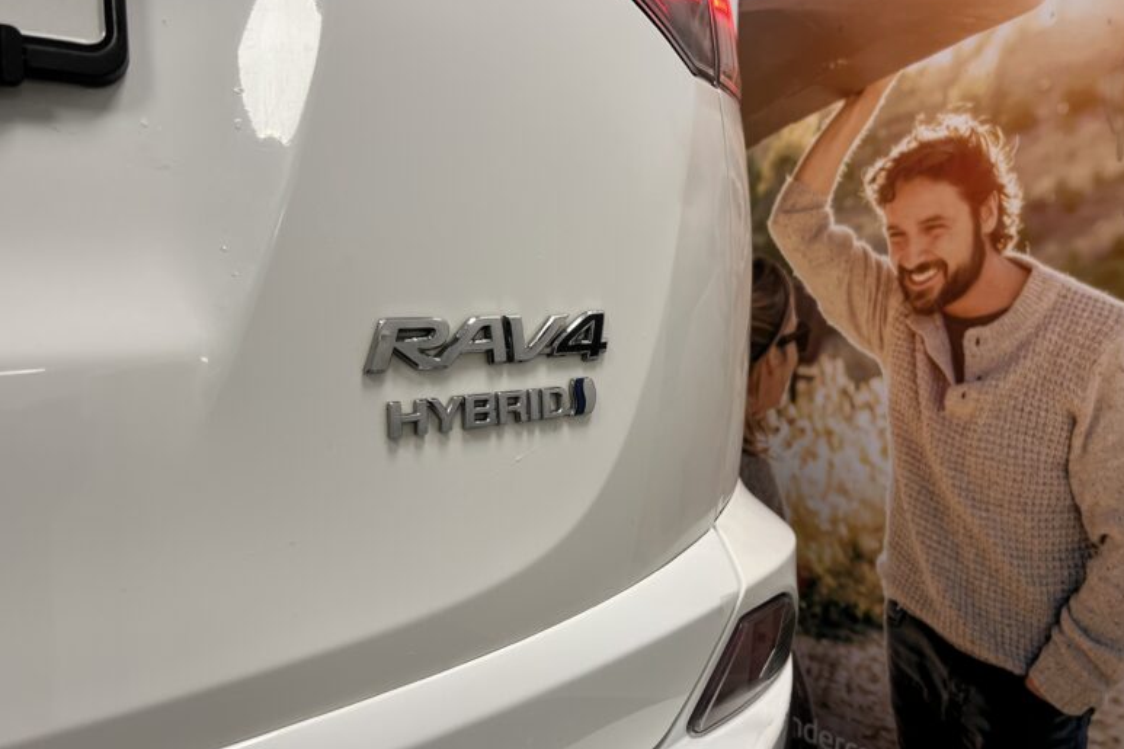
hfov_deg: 65.5
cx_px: 580
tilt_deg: -7.3
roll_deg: -0.8
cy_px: 371
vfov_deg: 46.4
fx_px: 874
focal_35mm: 28
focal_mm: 5.7
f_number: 1.5
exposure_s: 1/100
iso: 50
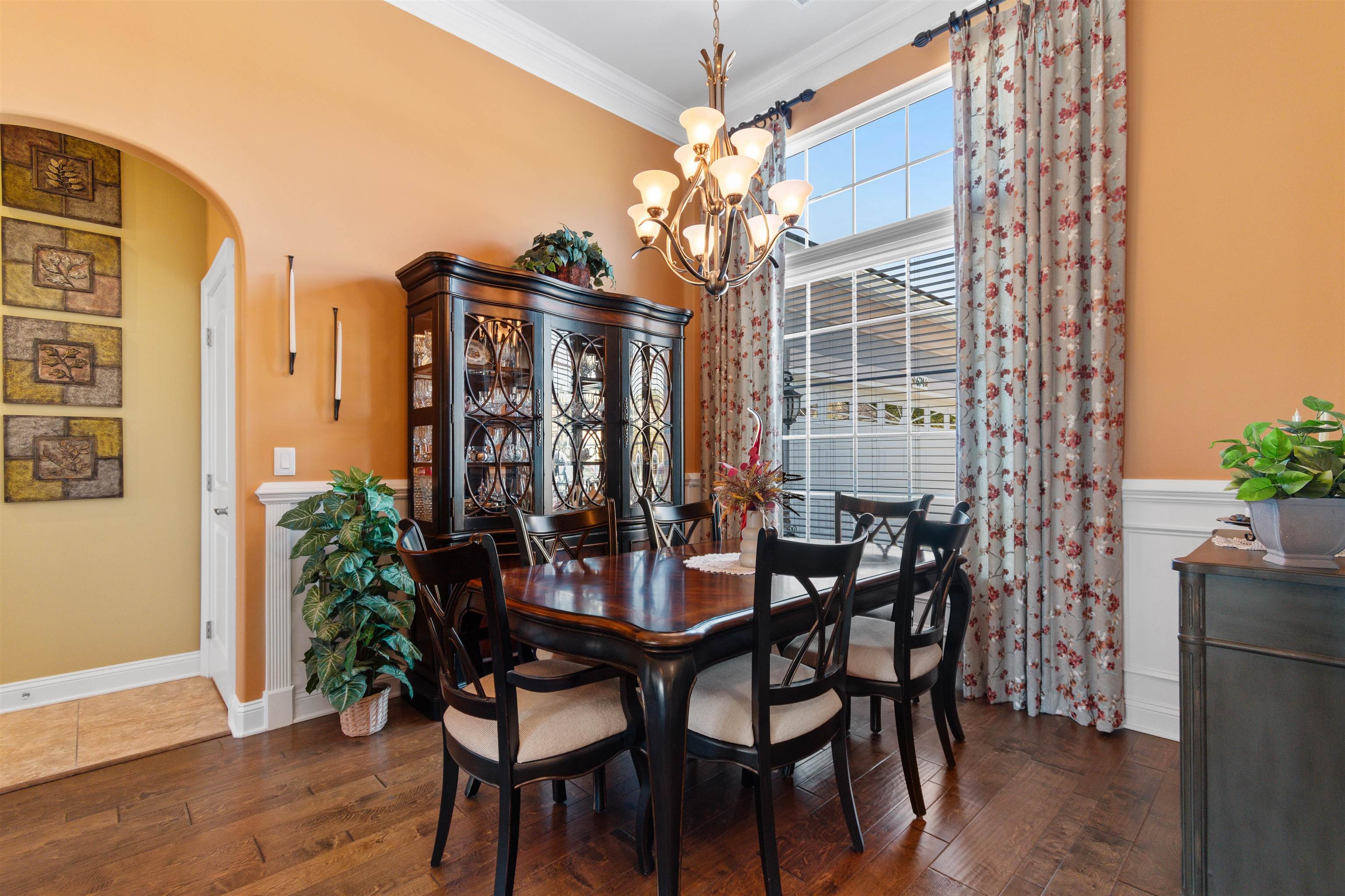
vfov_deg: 77.3
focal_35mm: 15
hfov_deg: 100.4
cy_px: 448
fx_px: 560
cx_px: 672
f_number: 4.5
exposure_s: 1/10
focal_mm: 10
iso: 100
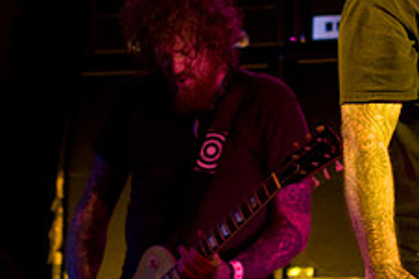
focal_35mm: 268
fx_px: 3117
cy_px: 88
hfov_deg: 7.7
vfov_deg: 5.1
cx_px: 209
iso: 1000
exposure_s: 1/125
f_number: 2.8
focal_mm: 70
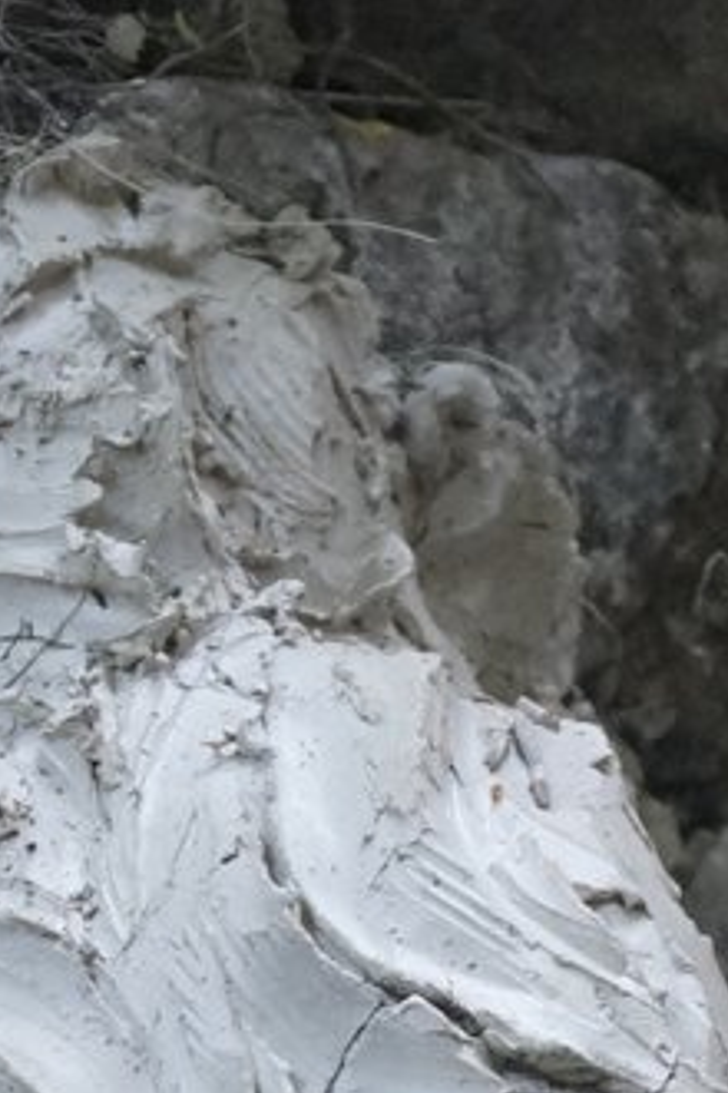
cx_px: 331
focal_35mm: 262
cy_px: 2010
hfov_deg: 5.2
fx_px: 7947
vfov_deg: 7.6
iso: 4000
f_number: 4.5
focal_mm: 45
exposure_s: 1/160
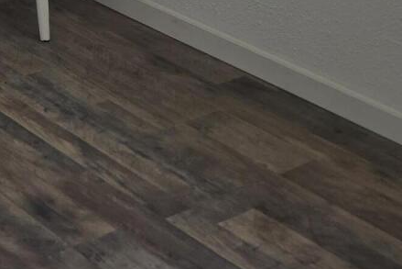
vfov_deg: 12.4
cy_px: -13
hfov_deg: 17.6
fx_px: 1217
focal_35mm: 109
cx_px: -120
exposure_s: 1/359
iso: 50
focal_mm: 6.3
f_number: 1.7
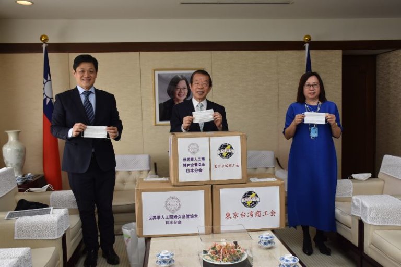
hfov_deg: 55.1
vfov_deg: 38.4
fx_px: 384
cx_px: 200
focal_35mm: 34
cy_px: 134
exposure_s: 1/125
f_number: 5.6
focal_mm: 23
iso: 400
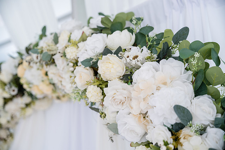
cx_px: 112
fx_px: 319
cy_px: 75
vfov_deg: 26.4
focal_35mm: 51
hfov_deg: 38.8
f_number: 2.8
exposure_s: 1/320
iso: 320
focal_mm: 51.1
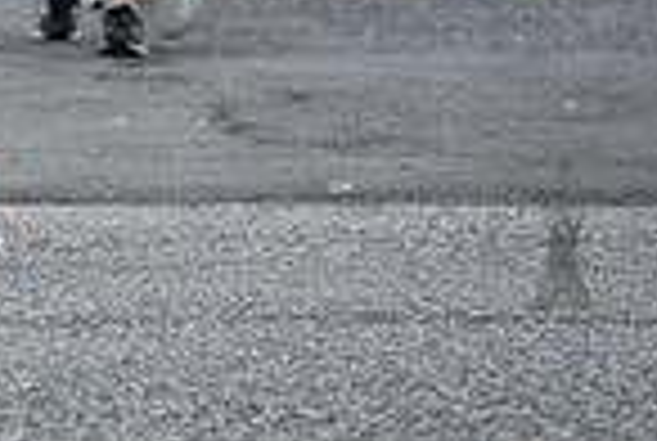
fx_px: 5888
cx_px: -310
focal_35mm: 322
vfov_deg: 4.2
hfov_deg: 6.3
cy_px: -421
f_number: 4
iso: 400
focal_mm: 80
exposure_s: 1/1250
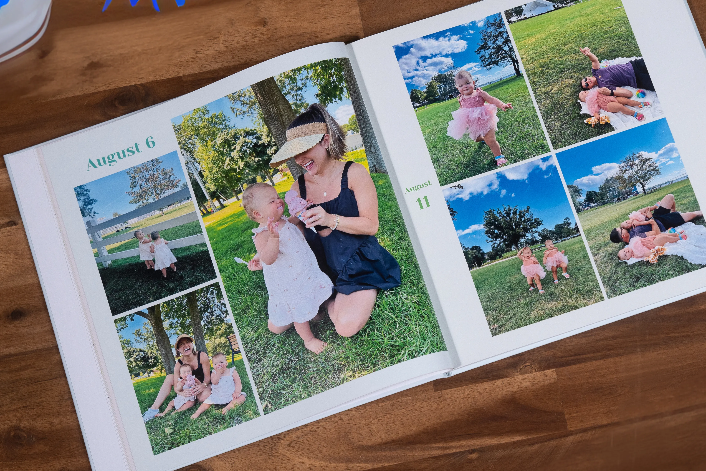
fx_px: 1843
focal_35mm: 94
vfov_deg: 14.5
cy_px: 194
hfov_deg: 21.7
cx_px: 419
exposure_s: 1/160
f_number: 5
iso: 500
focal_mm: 62
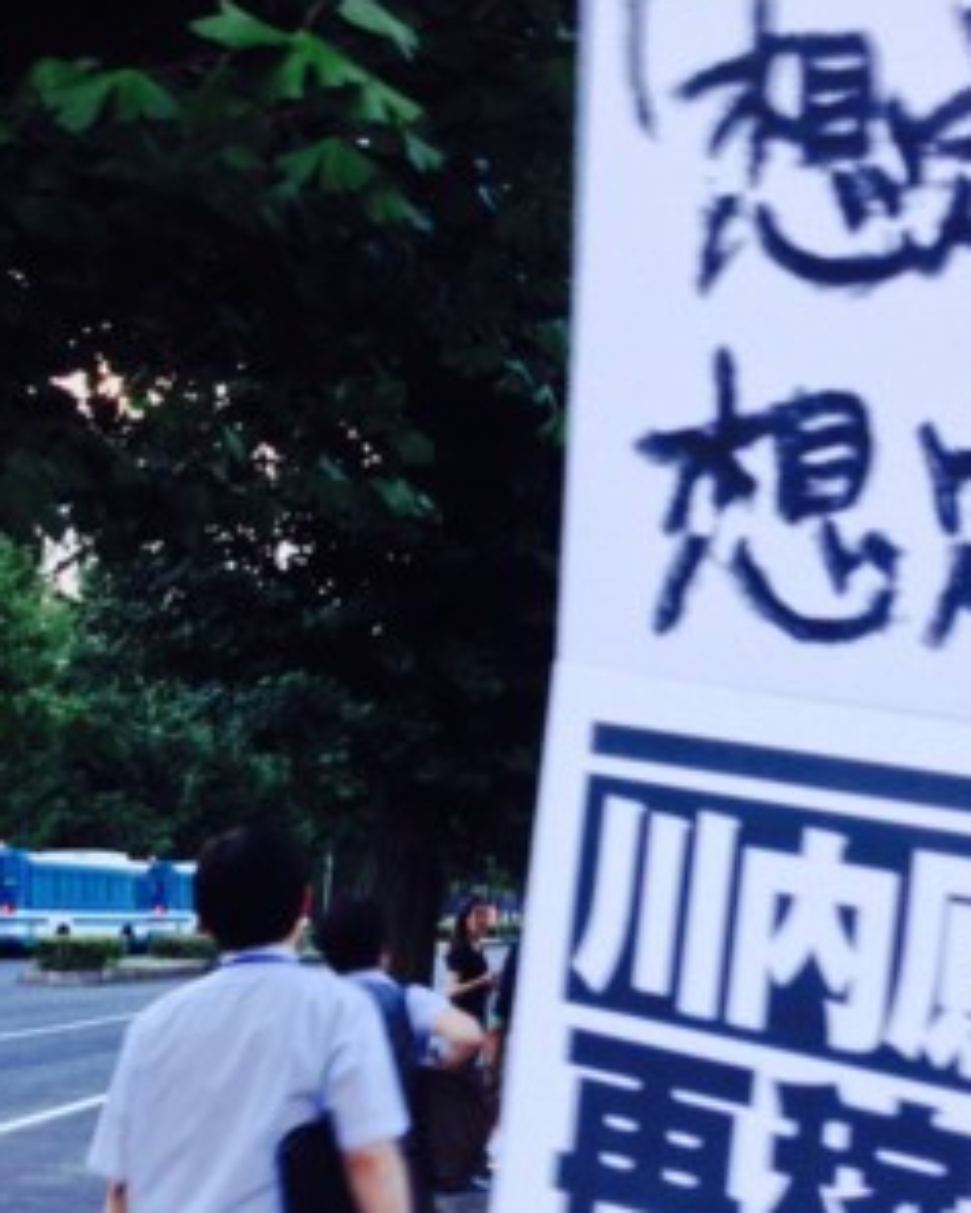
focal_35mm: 49
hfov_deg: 29.4
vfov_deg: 38.0
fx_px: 1759
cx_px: 897
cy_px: 582
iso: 64
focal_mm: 4.12
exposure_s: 1/24
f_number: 2.4
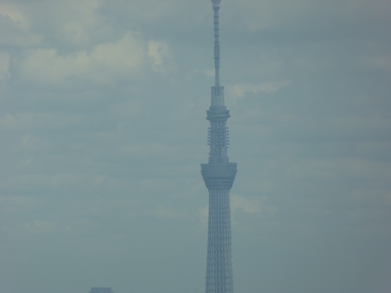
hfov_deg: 2.8
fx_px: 8020
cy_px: 146
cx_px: 196
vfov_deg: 2.1
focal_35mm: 710
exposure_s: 1/400
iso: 100
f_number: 6.2
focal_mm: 114.4
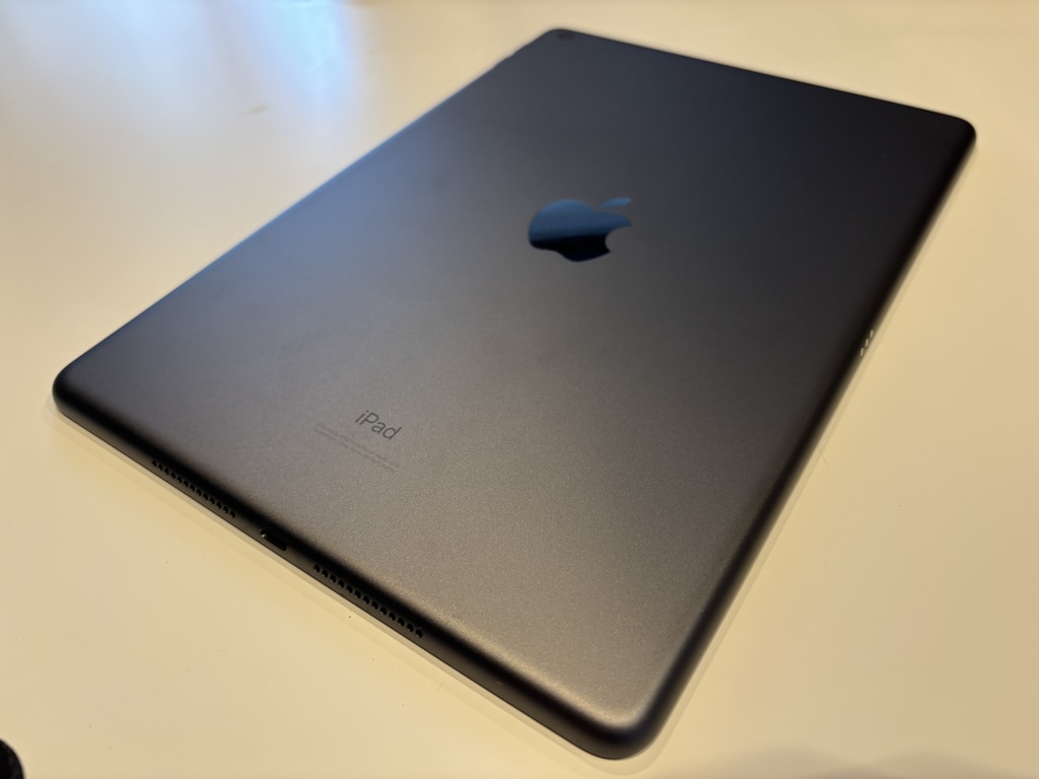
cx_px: 520
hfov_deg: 67.3
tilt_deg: -46.9
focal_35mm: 26
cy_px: 390
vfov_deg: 53.1
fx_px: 780
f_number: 1.6
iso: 125
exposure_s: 1/60
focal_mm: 5.96
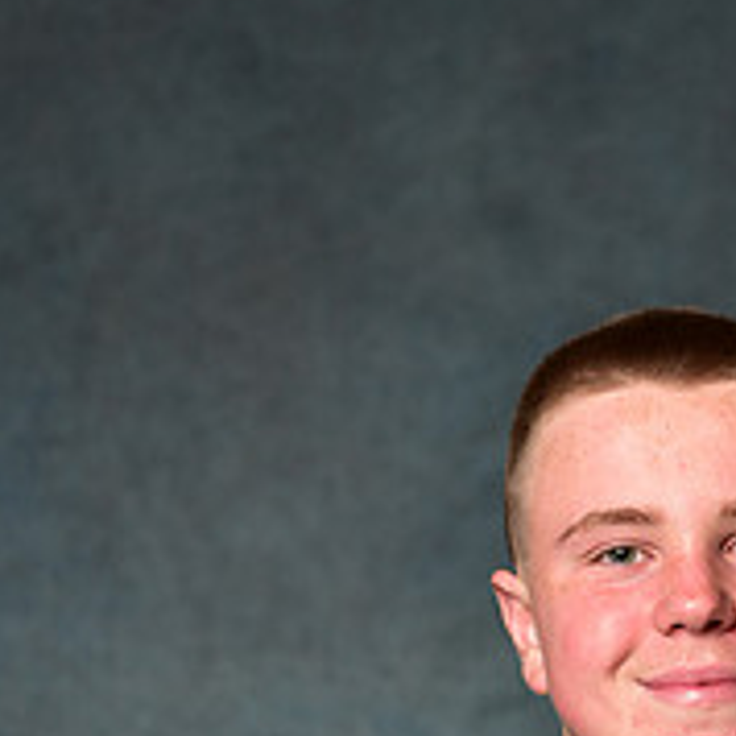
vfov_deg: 8.8
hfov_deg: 9.0
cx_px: 660
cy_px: 1067
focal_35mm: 194
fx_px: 4667
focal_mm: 70
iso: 100
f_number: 4.5
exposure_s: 1/200
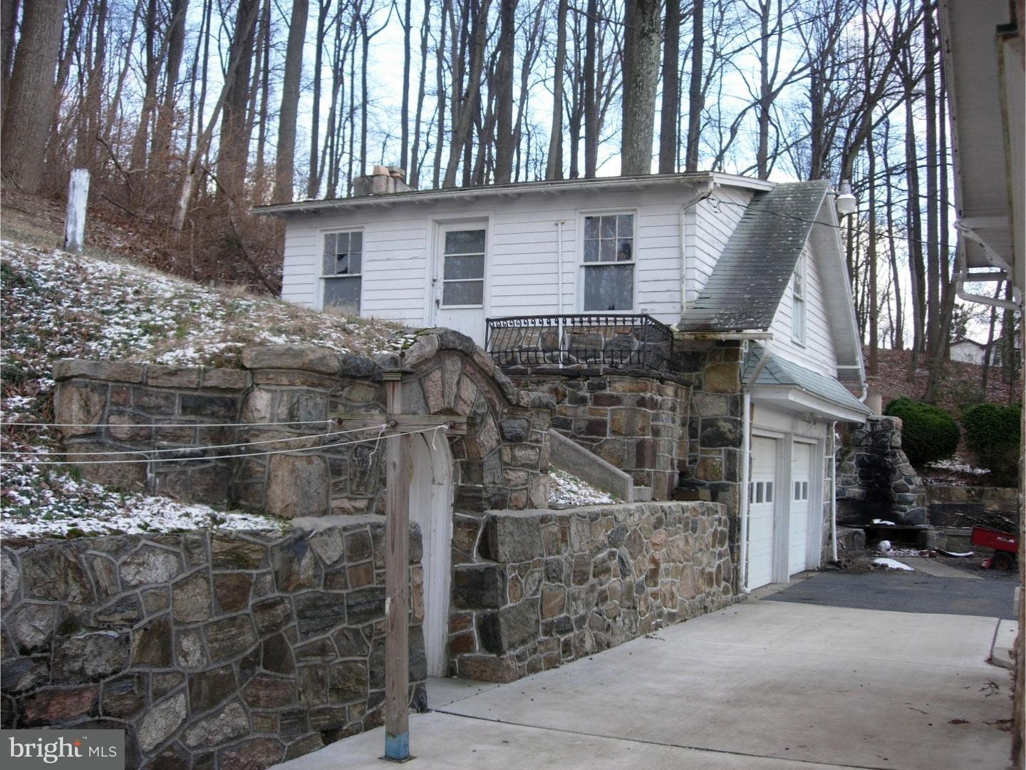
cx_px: 513
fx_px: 1126
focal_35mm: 38
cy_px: 385
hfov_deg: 49.0
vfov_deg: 37.7
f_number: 2.8
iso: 64
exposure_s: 1/203
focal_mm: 7.8
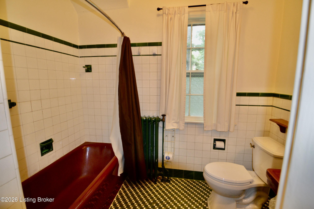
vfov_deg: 77.2
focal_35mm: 15
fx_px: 131
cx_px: 157
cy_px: 104
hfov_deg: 100.4
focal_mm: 10
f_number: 3.5
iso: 800
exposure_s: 1/60
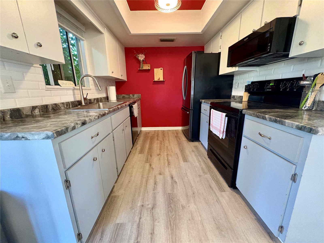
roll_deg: +1.4
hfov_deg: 102.1
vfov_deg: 85.7
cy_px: 122
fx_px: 131
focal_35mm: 14
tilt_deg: -14.0
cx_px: 162
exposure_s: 1/60
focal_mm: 2.22
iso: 640
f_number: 2.2
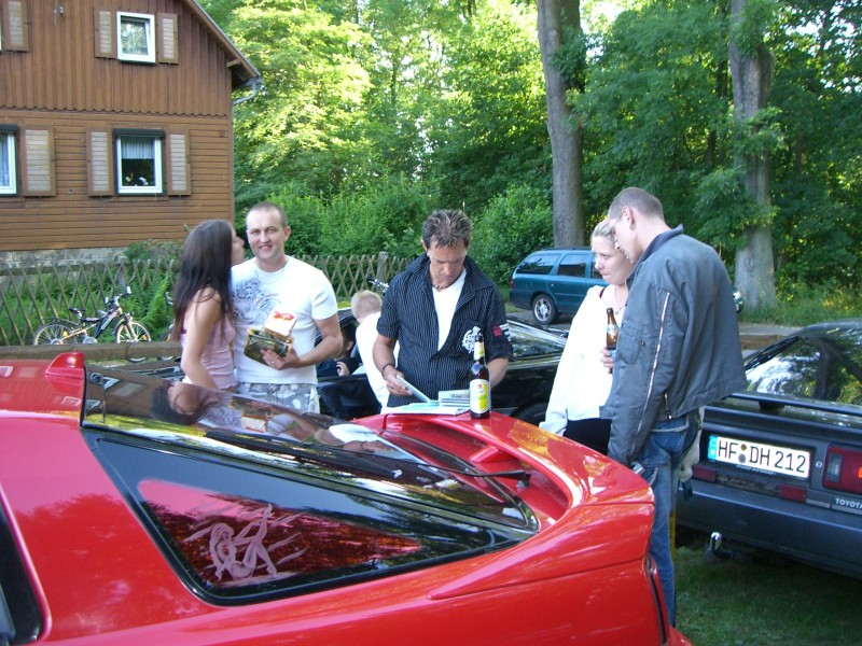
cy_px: 323
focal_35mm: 38
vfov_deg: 37.7
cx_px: 431
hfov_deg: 49.0
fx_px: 946
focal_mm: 6.2
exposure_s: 1/60
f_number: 2.7
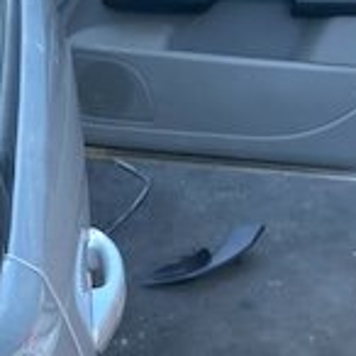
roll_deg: +10.3
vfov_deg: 15.8
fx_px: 1175
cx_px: -158
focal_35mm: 101
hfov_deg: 16.0
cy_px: 532
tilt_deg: -39.7
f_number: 1.8
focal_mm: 4.25
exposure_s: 1/121
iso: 40
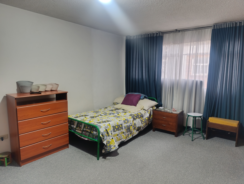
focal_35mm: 23
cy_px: 92
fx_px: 162
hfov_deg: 73.8
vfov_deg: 59.0
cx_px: 122
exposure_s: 1/24
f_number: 1.6
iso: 1000
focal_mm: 6.14
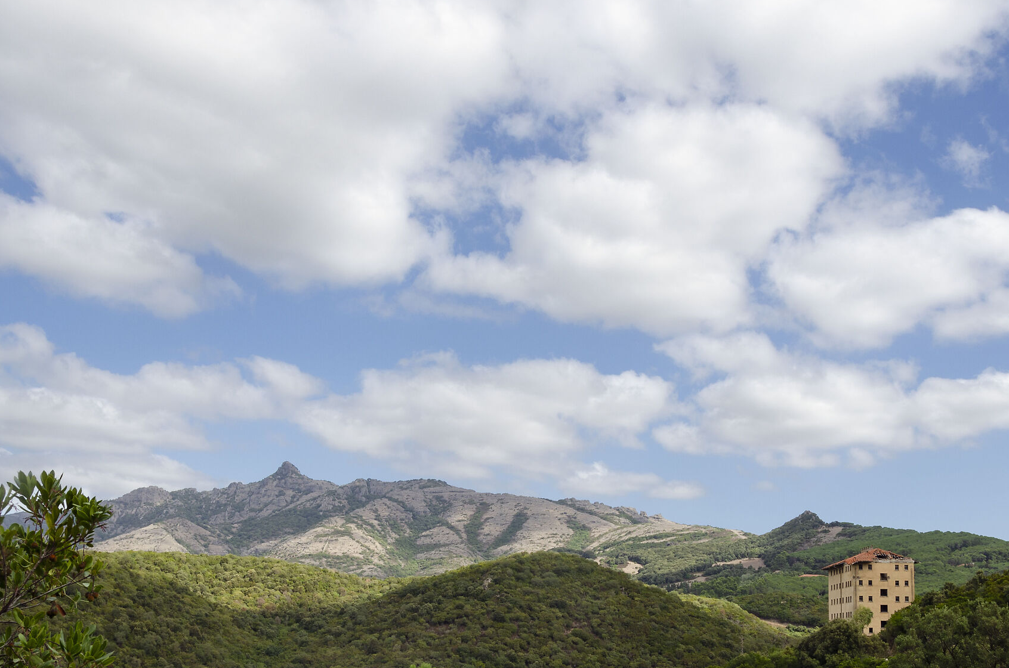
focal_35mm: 45
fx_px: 1251
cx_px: 558
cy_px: 441
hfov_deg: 43.9
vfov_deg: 29.7
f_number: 10
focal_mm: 21
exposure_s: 1/125
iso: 100
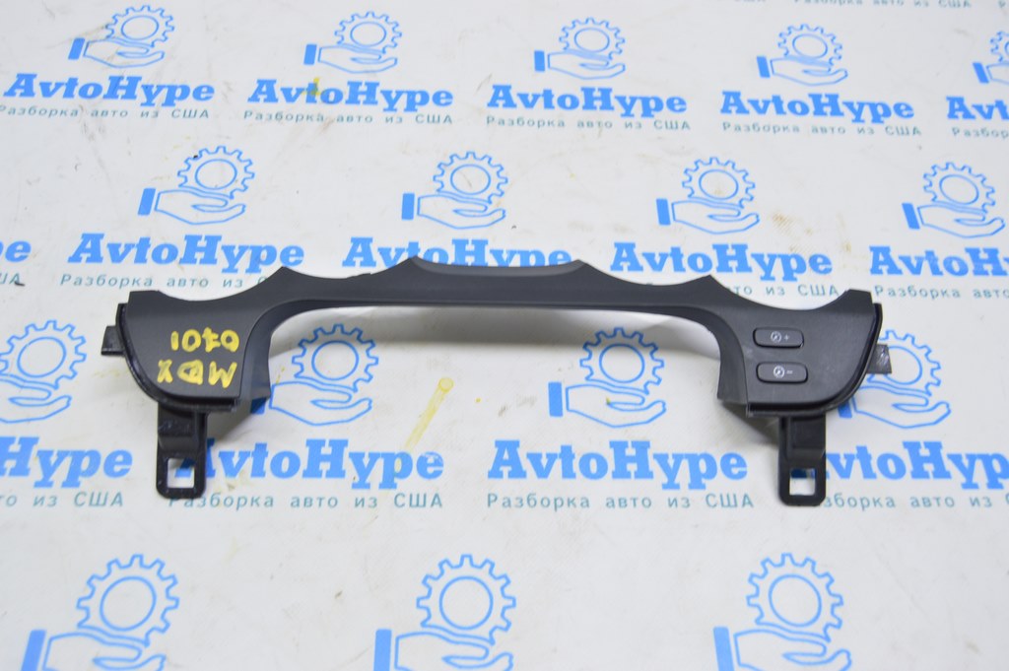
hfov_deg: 62.0
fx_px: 840
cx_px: 504
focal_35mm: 30
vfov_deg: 43.5
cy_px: 336
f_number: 5.6
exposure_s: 1/20
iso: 400
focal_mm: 20
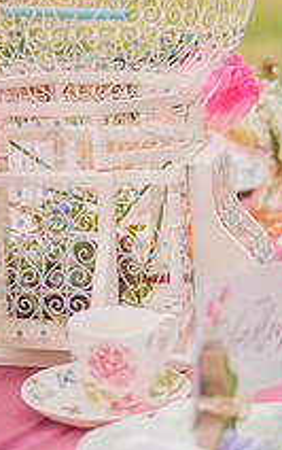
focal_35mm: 108
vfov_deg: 19.0
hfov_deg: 12.2
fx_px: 1324
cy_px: 57
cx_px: 155
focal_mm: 50
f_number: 2
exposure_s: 1/800
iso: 100
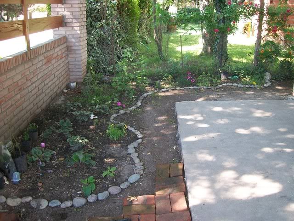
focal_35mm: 36
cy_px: 110
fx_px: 306
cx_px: 147
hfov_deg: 51.4
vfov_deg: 39.7
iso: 200
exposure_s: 1/100
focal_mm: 6
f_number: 2.7
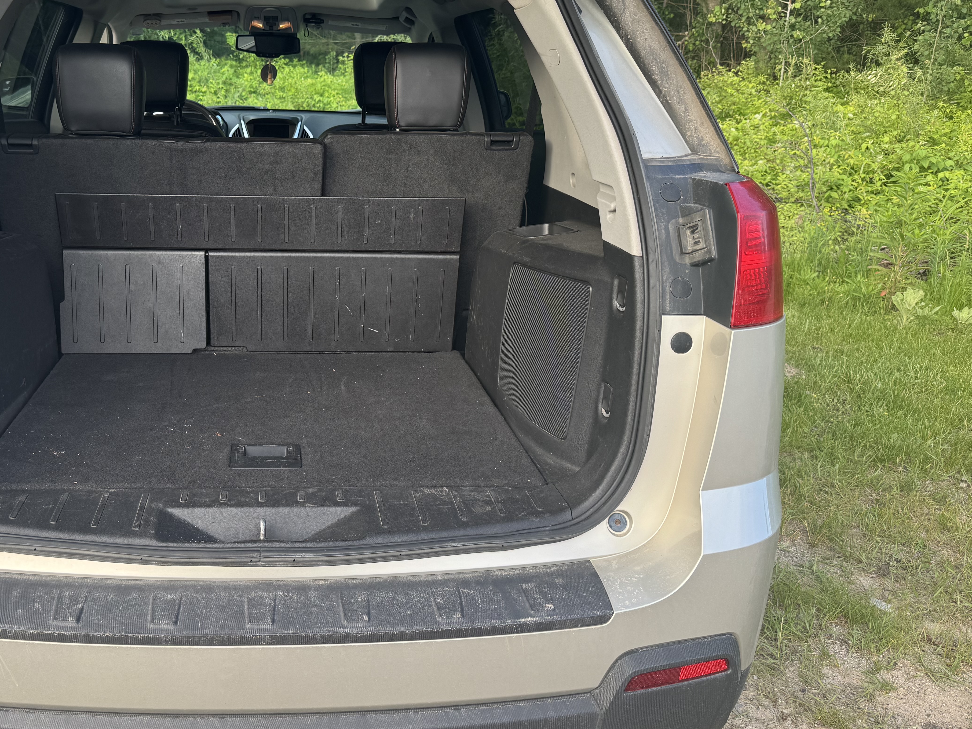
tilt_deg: -19.2
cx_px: 313
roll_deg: -0.3
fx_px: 927
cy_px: 335
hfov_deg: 54.1
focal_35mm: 33
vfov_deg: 42.9
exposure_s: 1/273
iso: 64
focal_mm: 6.76
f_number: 1.78
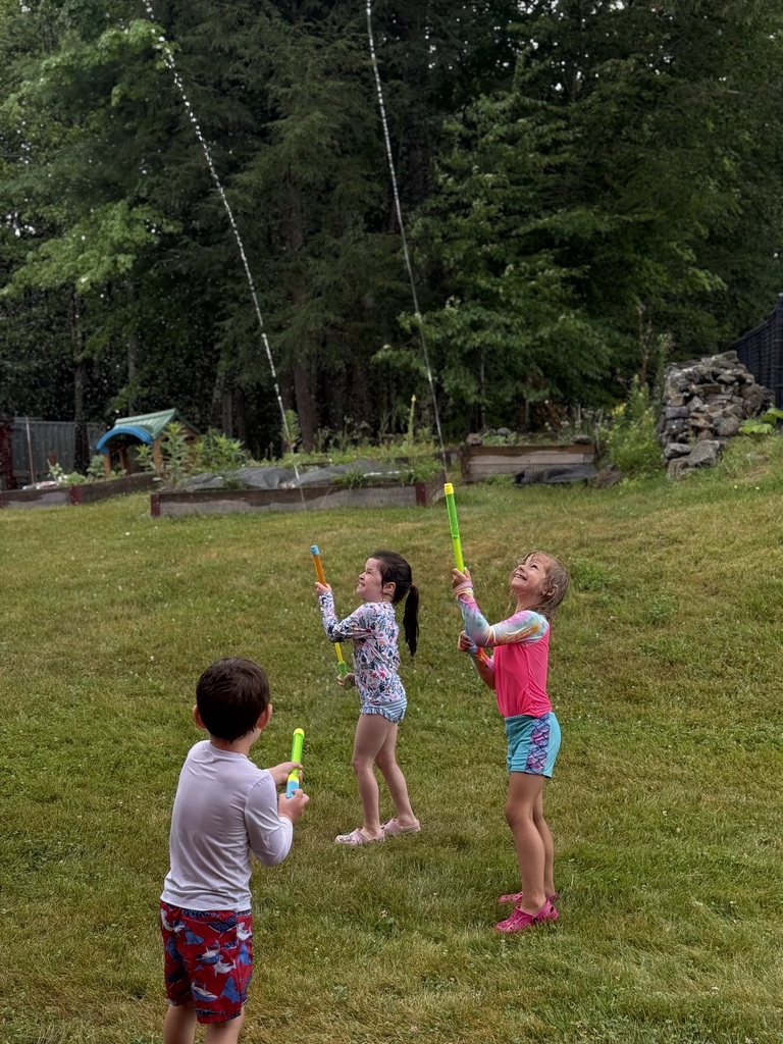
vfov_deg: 39.7
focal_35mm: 48
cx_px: 392
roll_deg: -0.4
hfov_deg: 30.3
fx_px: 1448
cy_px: 522
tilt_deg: -2.2
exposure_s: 1/895
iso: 64
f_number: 1.78
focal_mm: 6.76
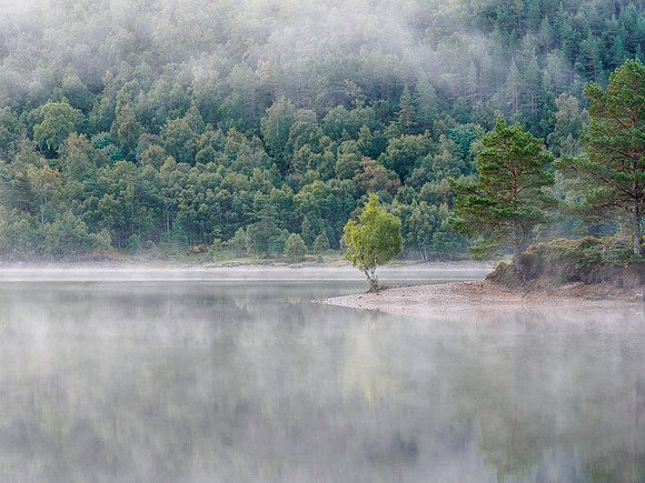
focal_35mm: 164
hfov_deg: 12.0
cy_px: 242
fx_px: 3056
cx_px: 322
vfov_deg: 9.1
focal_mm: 82
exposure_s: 1/6
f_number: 7.1
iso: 200
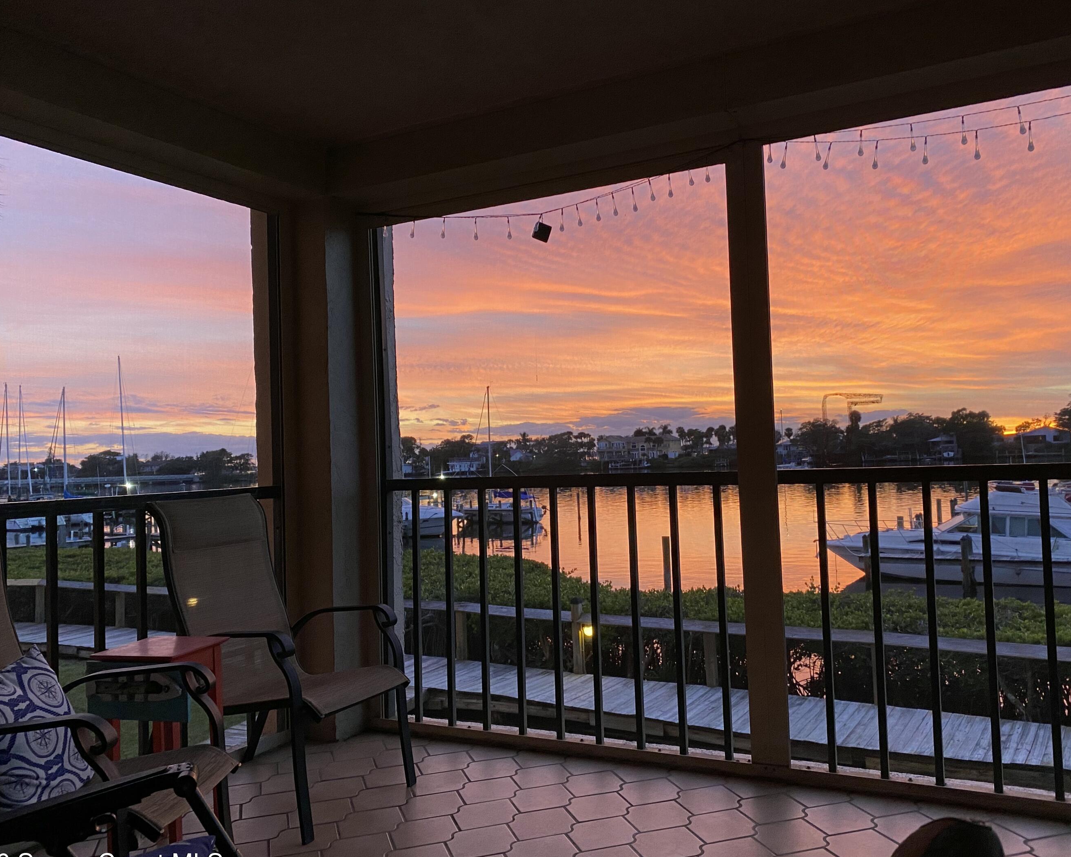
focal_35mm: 29
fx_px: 919
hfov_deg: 60.4
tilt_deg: +1.7
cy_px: 446
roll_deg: +2.7
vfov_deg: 50.0
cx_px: 543
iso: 160
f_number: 1.8
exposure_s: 1/60
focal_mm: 4.25
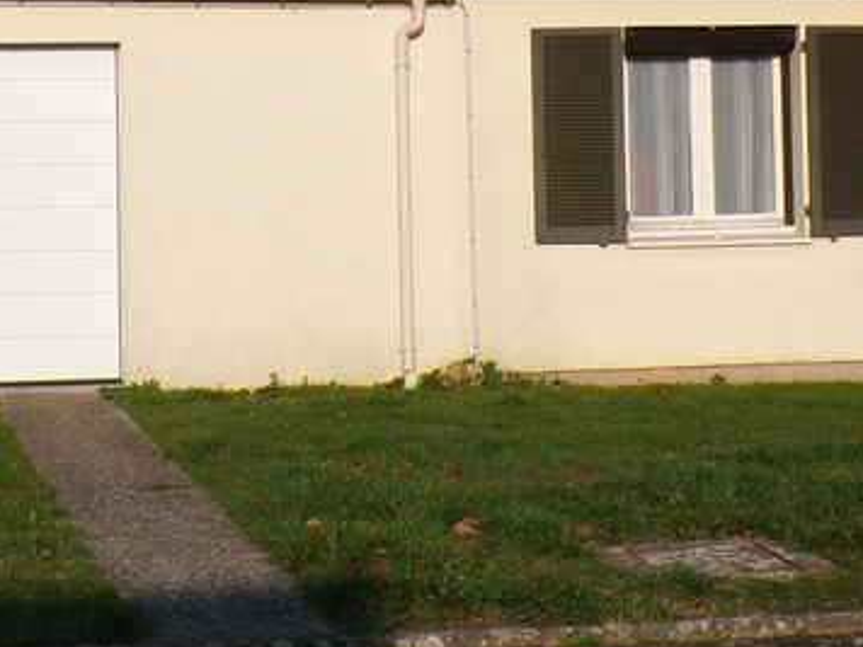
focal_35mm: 104
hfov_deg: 18.9
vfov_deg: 14.0
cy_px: -5
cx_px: 511
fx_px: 2593
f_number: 4.9
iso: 100
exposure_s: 1/900
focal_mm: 6.6
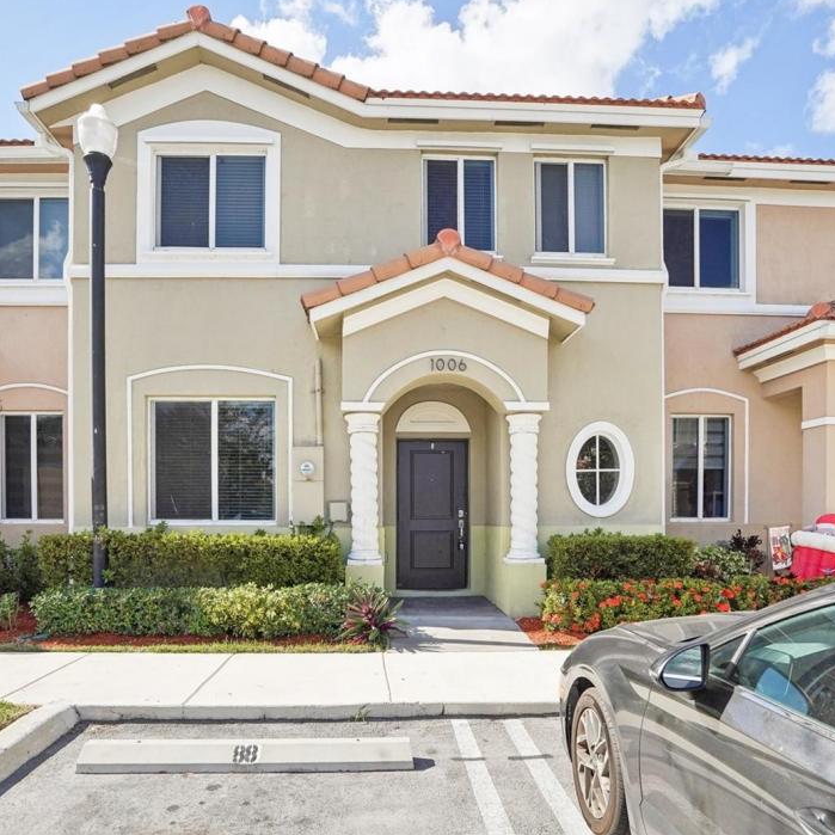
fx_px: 573
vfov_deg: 72.1
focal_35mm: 21
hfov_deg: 72.1
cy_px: 406
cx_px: 395
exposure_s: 1/640
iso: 400
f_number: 9
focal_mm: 16
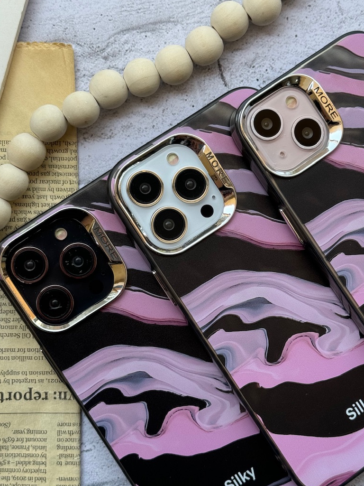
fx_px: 841
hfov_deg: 24.4
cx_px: 193
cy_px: 237
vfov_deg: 32.2
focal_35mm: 60
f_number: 1.78
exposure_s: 1/765
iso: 64
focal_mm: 6.76
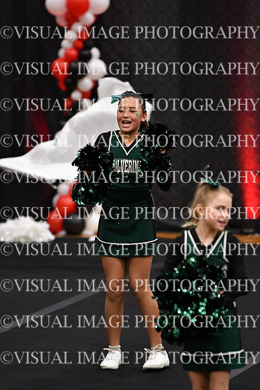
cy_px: 195
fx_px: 3248
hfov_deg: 4.6
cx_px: 130
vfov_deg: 6.9
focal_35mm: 300
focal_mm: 200
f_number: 2.8
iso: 4000
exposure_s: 1/800
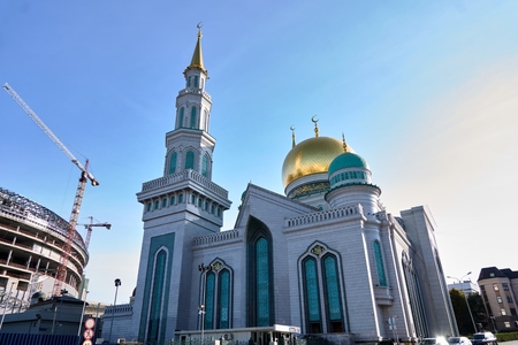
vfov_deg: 53.1
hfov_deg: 73.7
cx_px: 259
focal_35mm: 24
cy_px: 172
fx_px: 345
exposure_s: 1/160
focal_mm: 24
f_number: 4
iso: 100
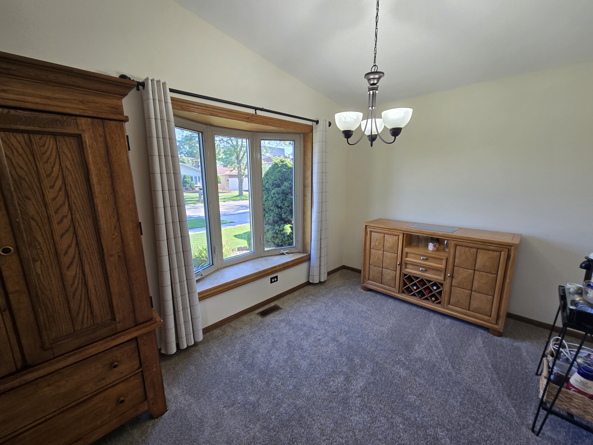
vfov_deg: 89.9
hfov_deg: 106.2
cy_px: 222
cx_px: 296
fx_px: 223
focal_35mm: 13
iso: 50
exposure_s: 1/60
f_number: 2.2
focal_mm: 2.2
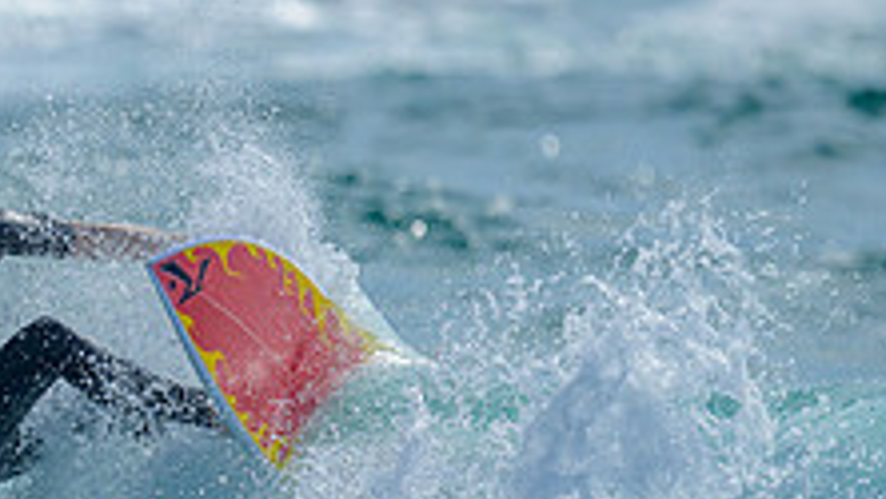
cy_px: 501
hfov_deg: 1.0
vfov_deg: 0.6
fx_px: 51533
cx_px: -168
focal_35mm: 2193
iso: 160
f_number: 6.3
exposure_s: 1/2000
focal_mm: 800
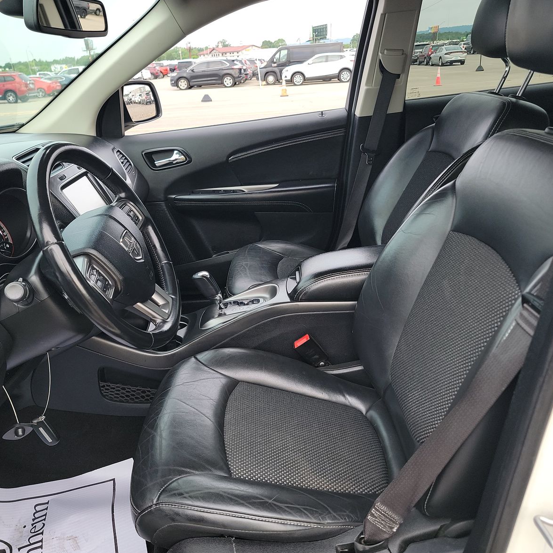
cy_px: 275
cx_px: 249
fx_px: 524
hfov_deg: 55.5
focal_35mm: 29
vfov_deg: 55.6
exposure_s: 1/119
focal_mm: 6.7
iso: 74
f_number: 1.8
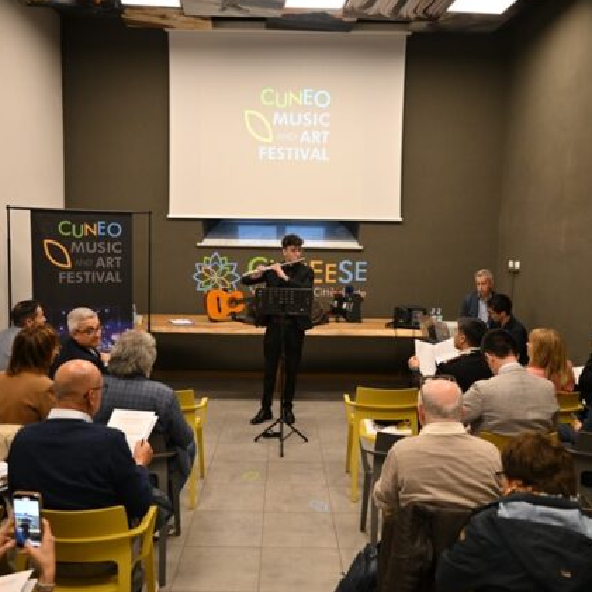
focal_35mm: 31
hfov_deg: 52.5
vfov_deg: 52.5
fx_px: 600
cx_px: 285
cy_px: 295
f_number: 2.8
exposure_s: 1/250
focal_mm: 24
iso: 1600
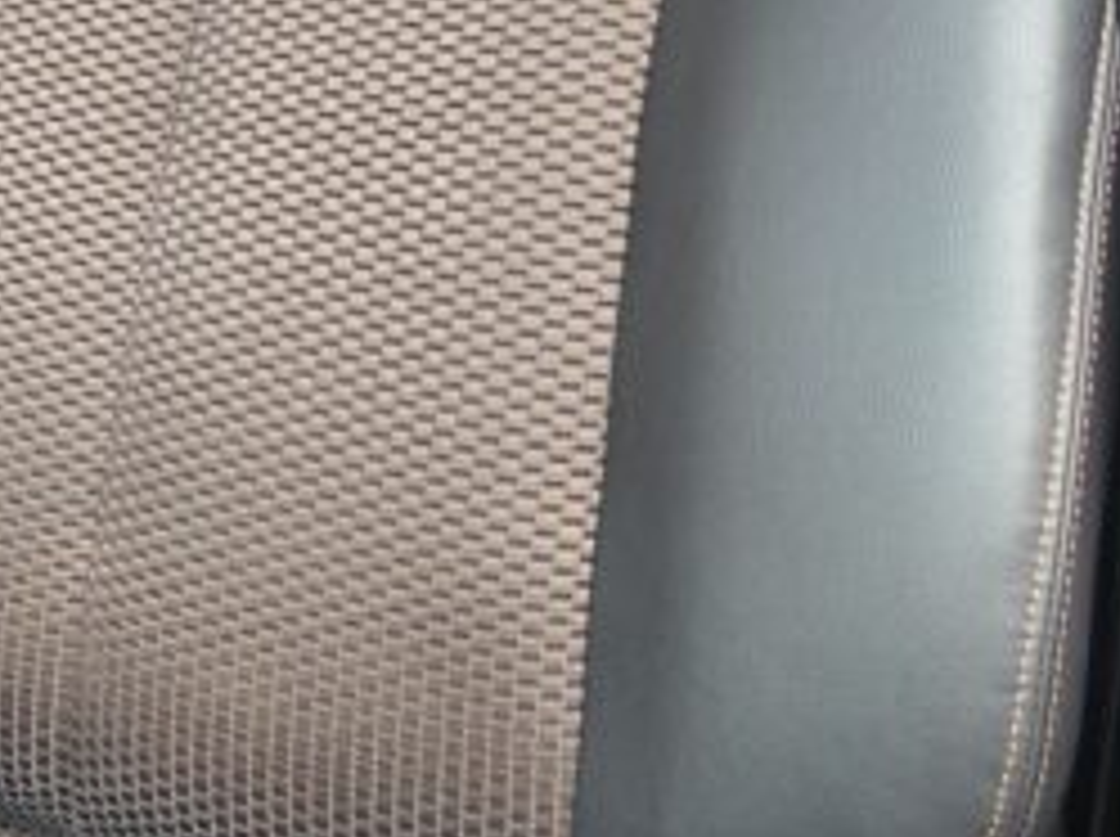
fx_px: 2391
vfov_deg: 19.2
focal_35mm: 74
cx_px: -616
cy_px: -32
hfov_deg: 21.5
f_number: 1.8
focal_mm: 5.4
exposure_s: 1/100
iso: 160
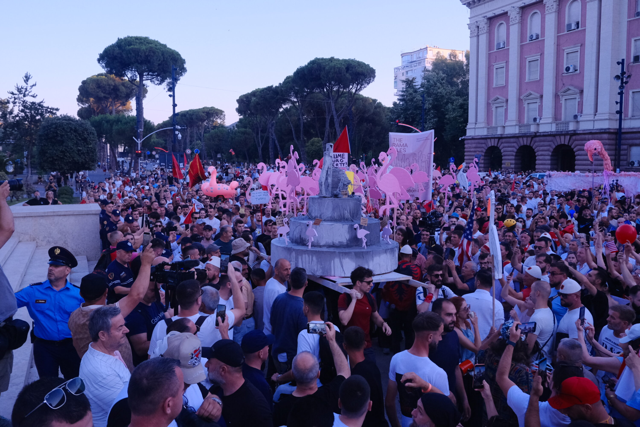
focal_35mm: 30
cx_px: 320
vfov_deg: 43.6
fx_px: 533
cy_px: 214
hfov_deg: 61.9
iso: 2500
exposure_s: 1/500
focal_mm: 19.7
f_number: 5.6
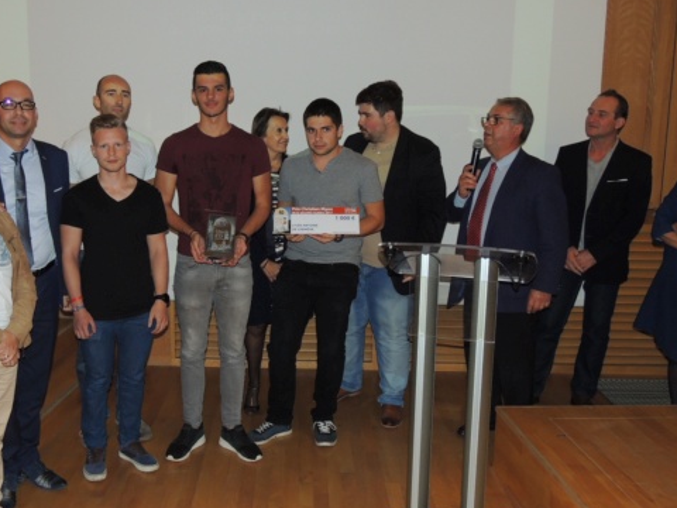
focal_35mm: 40
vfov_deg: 36.0
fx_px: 782
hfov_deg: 46.3
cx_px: 250
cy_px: 244
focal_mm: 5.3
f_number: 3.1
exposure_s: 1/30
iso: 200
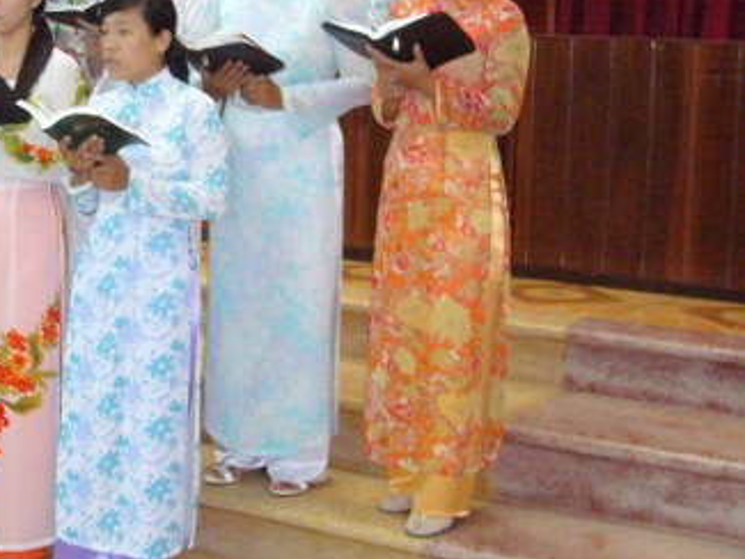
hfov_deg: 25.0
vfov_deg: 19.1
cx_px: 174
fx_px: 1658
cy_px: 205
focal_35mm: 77
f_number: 3.3
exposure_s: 1/8
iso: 400
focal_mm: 8.3
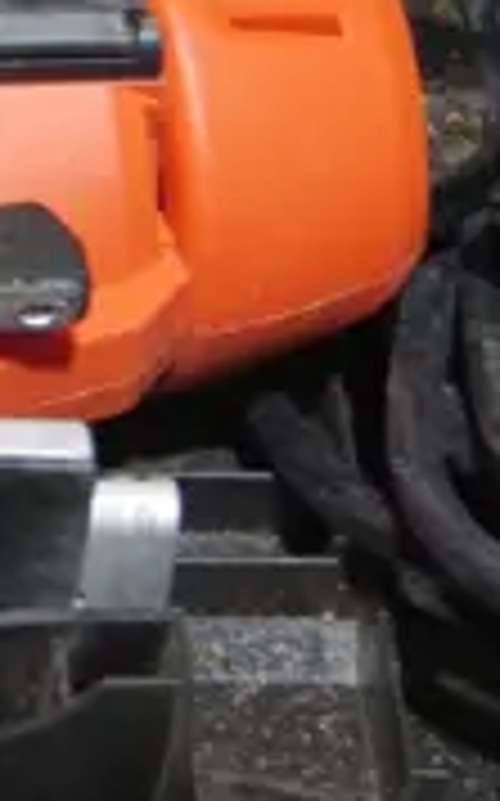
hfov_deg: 7.0
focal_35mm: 183
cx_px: -381
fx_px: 3996
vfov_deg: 11.1
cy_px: -274
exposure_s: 1/60
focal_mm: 15
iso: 400
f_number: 3.6
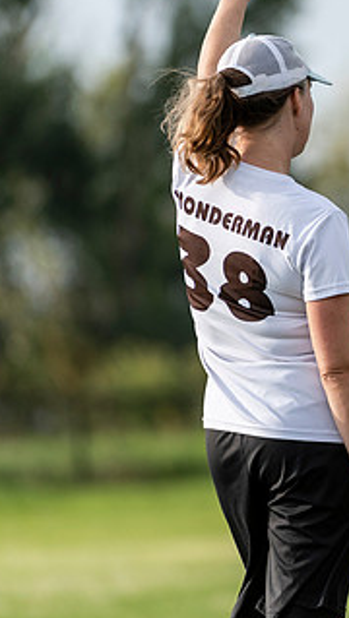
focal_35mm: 828
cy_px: 253
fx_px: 13590
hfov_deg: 1.5
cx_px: 518
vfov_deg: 2.6
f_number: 4
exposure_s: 1/1000
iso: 220
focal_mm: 290
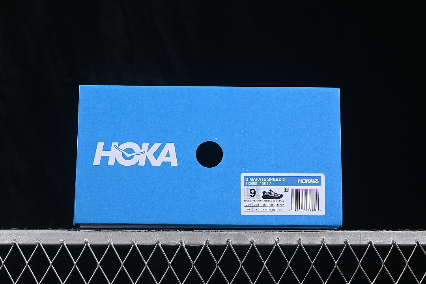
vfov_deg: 18.2
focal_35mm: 75
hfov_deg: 27.0
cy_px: 142
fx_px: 887
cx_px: 213
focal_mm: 50
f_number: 8
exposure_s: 1/80
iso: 160
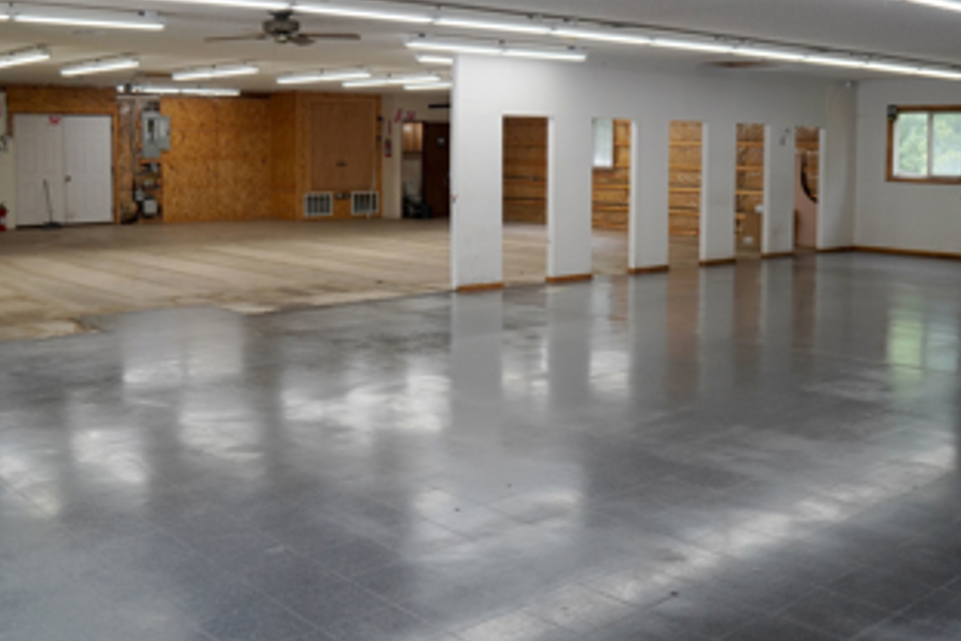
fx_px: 1041
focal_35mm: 39
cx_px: 499
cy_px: 216
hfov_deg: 49.5
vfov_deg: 33.9
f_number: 4
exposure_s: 1/160
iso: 500
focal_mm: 18
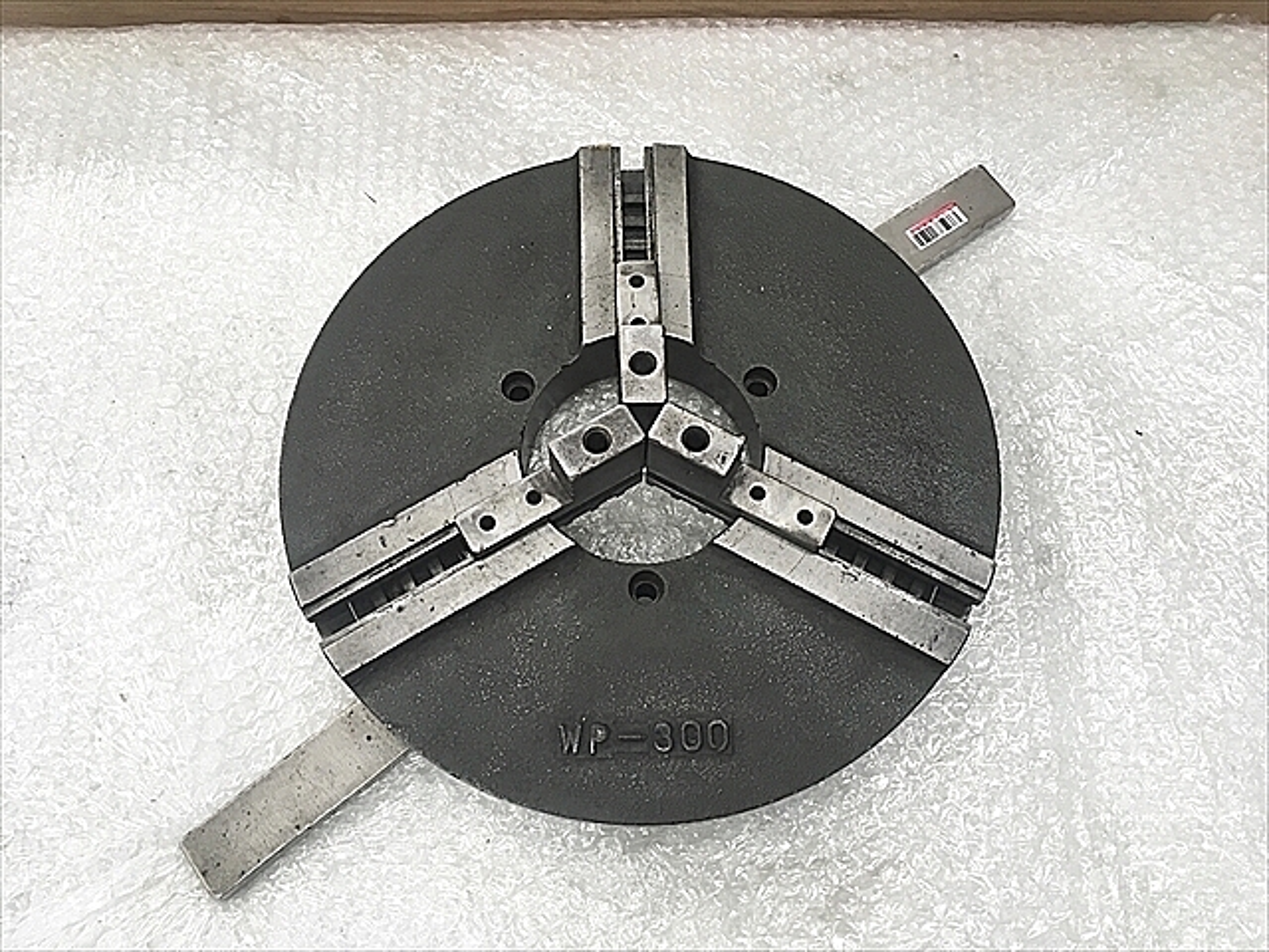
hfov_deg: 61.7
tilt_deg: -69.3
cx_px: 634
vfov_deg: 48.2
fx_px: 1063
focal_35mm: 29
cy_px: 476
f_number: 2.2
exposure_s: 1/30
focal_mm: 4.15
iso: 50
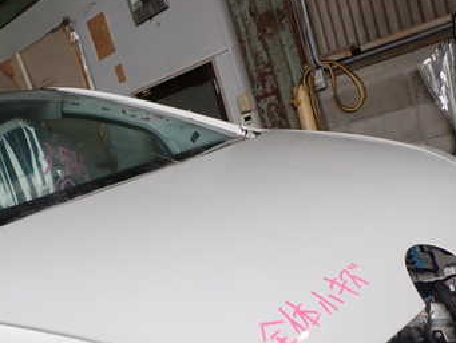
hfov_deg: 42.1
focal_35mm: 44
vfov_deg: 32.5
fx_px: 580
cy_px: 238
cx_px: 134
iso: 100
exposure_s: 1/100
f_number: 2.8
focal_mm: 4.5
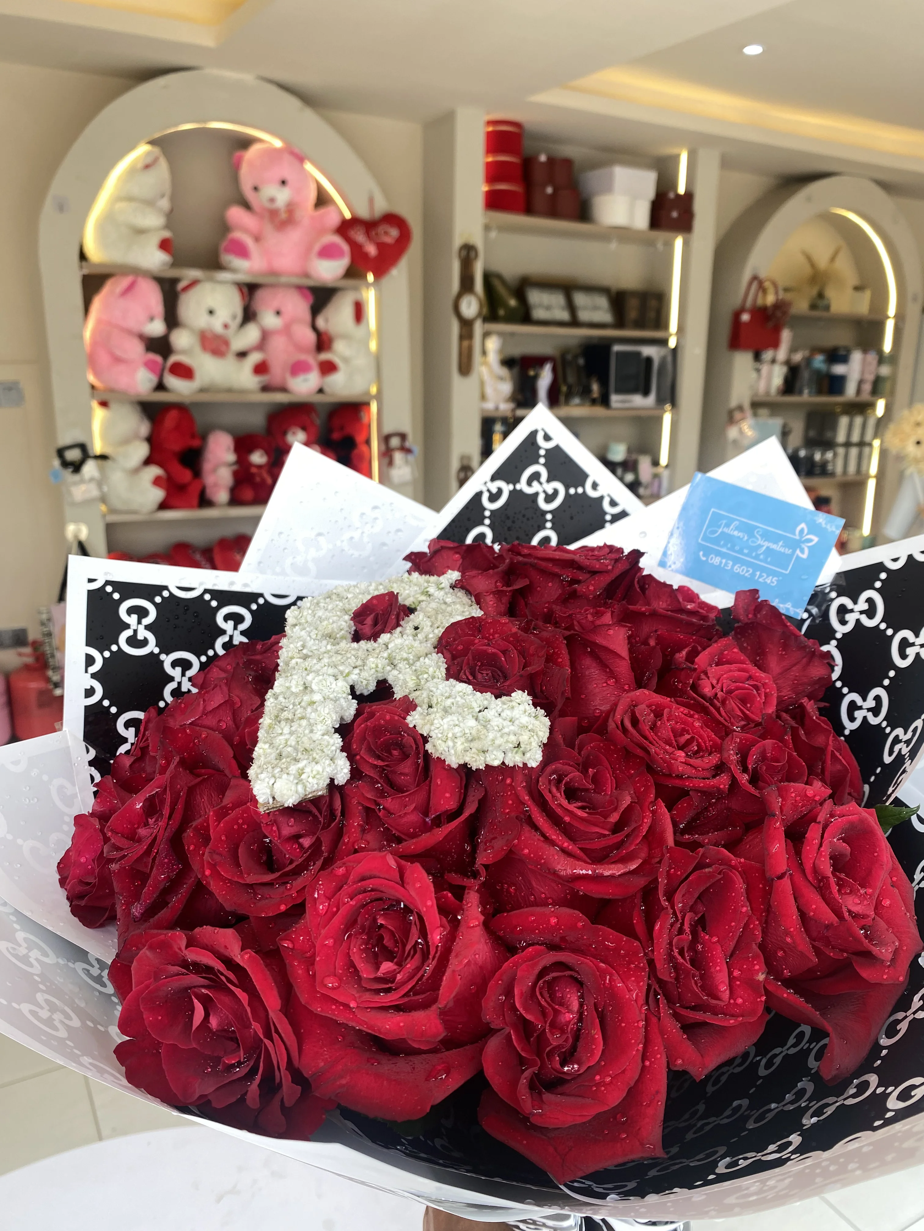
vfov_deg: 67.3
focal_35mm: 26
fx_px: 925
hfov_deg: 53.1
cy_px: 616
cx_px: 462
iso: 32
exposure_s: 1/102
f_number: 1.8
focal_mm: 4.25
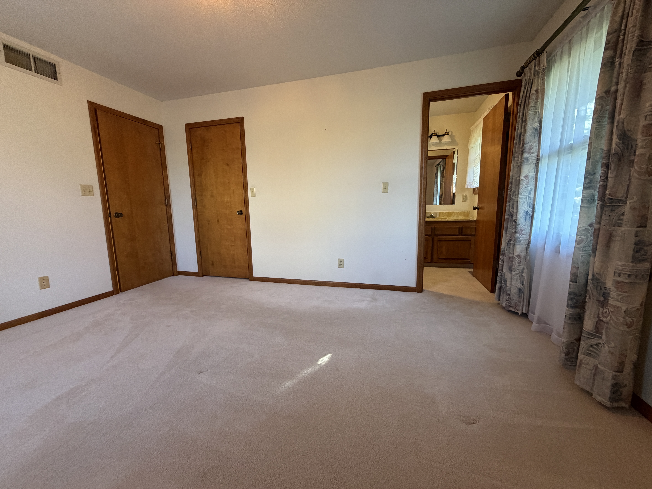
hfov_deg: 102.1
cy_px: 244
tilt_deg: -9.0
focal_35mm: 14
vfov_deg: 85.7
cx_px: 326
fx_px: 264
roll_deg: +0.9
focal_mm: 2.22
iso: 320
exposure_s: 1/60
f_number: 2.2
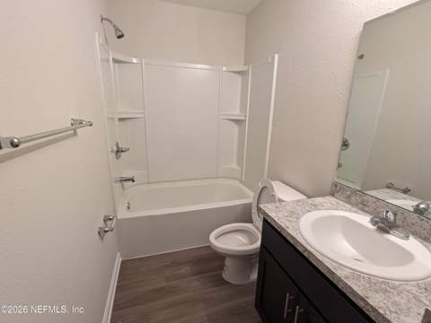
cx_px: 216
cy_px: 162
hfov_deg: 94.5
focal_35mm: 16
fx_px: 199
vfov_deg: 78.1
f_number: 2.2
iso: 311
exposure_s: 1/60
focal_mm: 2.35
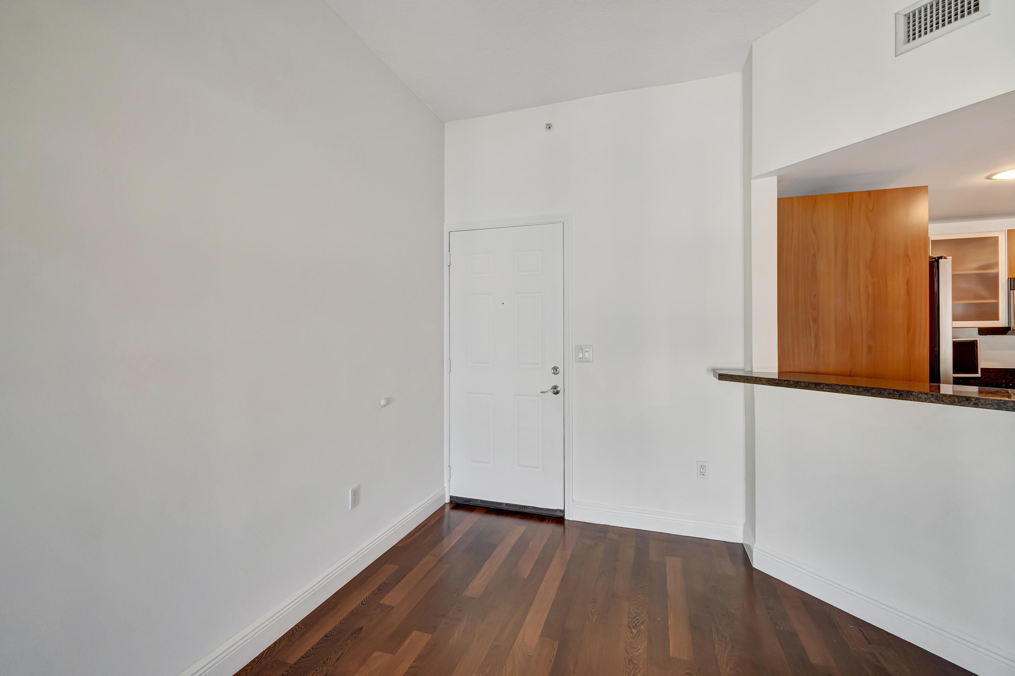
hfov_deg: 100.4
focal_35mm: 15
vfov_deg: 77.3
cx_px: 508
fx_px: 423
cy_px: 338
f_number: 8
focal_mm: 10
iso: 1000
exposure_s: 1/15
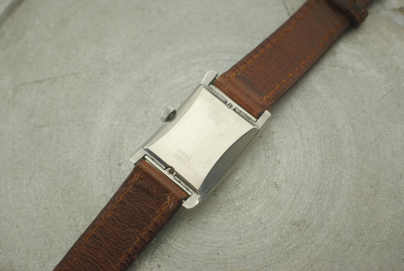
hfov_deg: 24.6
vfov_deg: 16.6
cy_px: 136
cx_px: 202
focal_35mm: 82
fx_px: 927
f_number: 5.6
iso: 400
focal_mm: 55
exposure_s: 1/200
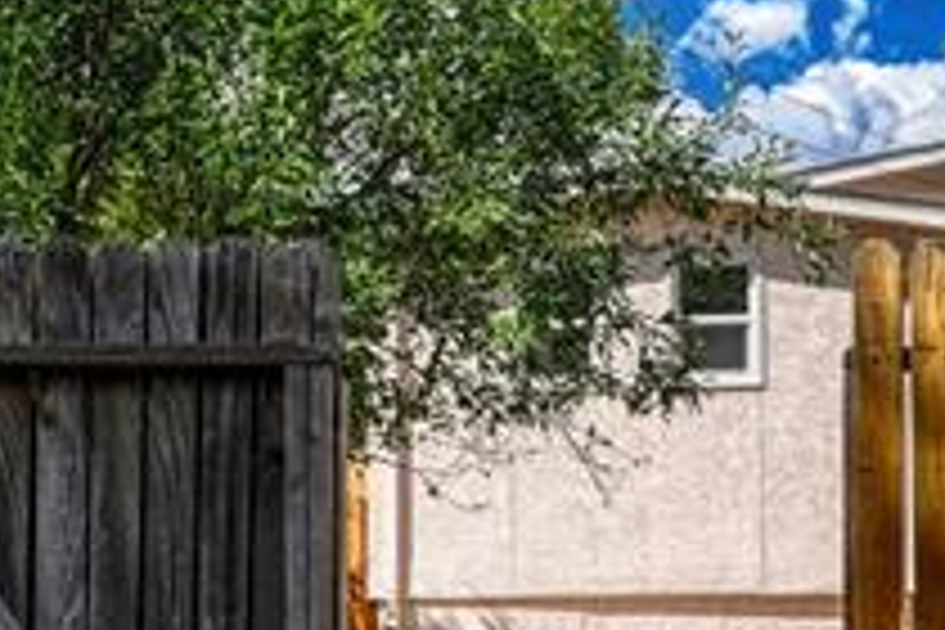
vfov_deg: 17.8
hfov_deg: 27.0
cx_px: 562
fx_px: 1967
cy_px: 603
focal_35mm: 75
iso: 400
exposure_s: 1/2000
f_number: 8
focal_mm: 15.4
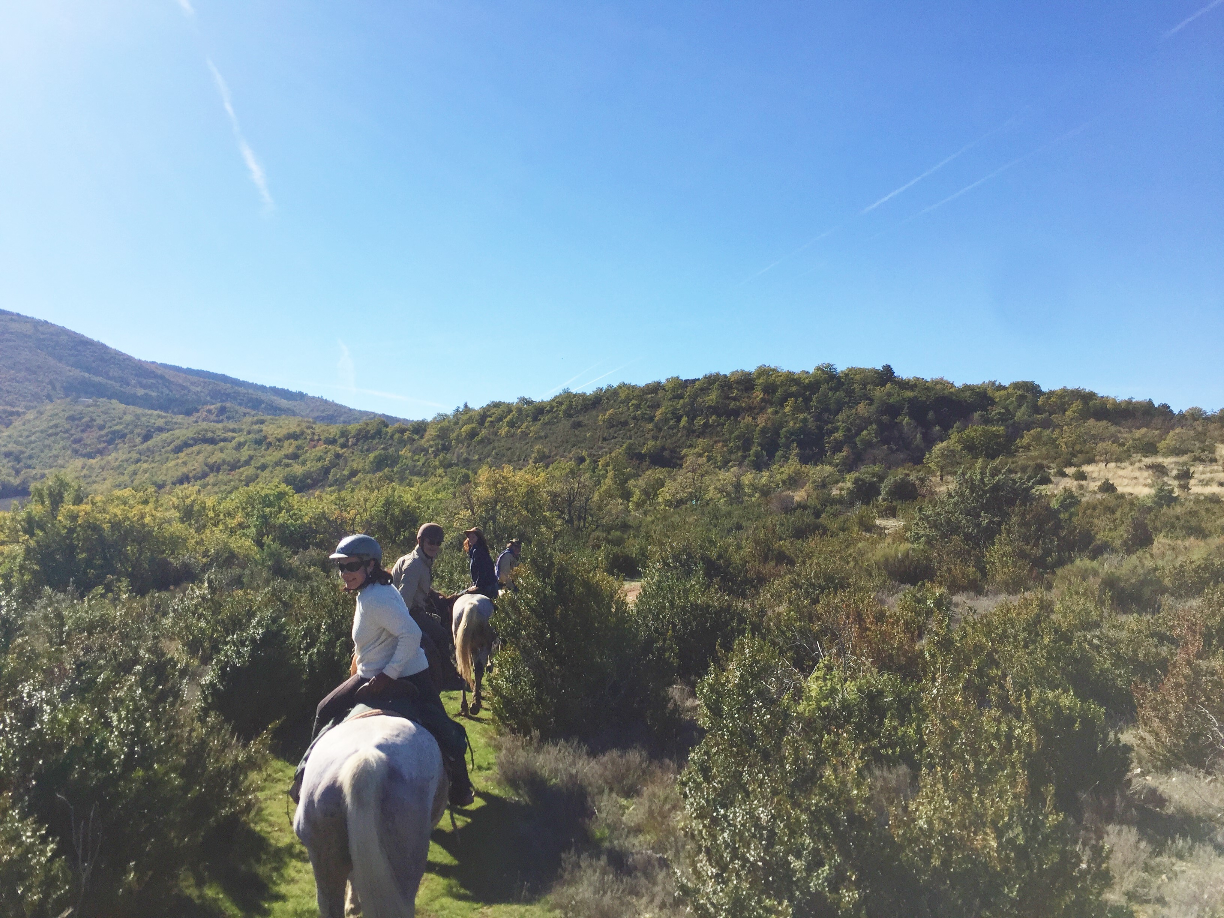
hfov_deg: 61.7
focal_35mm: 29
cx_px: 612
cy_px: 459
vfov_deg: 48.2
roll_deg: +3.7
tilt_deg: +9.7
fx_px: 1025
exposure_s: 1/2639
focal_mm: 4.15
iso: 32
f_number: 2.2
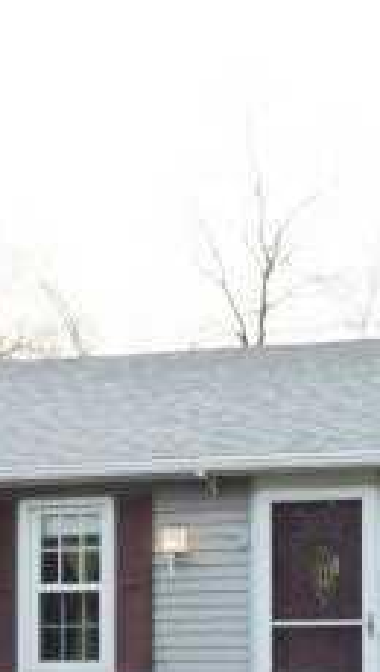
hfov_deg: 11.2
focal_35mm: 109
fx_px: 1945
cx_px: 199
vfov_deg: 19.3
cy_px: 570
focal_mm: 4.7
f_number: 3.3
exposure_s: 1/200
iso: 160
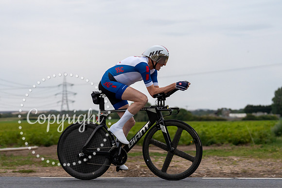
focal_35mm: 87
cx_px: 130
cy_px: 94
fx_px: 684
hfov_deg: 23.3
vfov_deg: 15.7
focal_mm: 70
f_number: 3.2
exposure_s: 1/800
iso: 1600
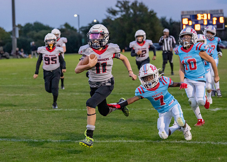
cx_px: 83
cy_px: 85
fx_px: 797
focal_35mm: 124
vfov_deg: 11.6
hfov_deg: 16.2
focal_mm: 75
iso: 2000
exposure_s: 1/1000
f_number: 2.8
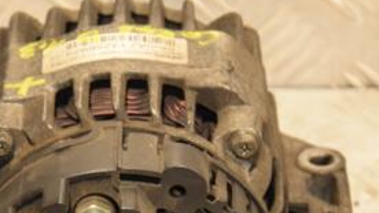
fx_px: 2742
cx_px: 115
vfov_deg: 4.4
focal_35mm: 273
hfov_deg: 7.9
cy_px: 236
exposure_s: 1/80
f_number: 5.3
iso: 800
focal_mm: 80
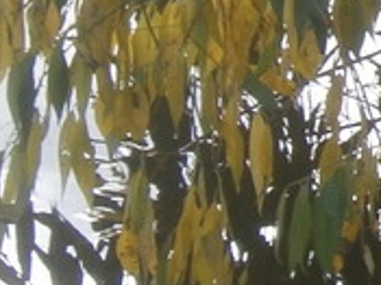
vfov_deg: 4.6
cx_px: 1134
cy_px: -146
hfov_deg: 5.7
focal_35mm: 323
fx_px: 3553
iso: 100
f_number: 3.4
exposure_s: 1/40
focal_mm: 8.3
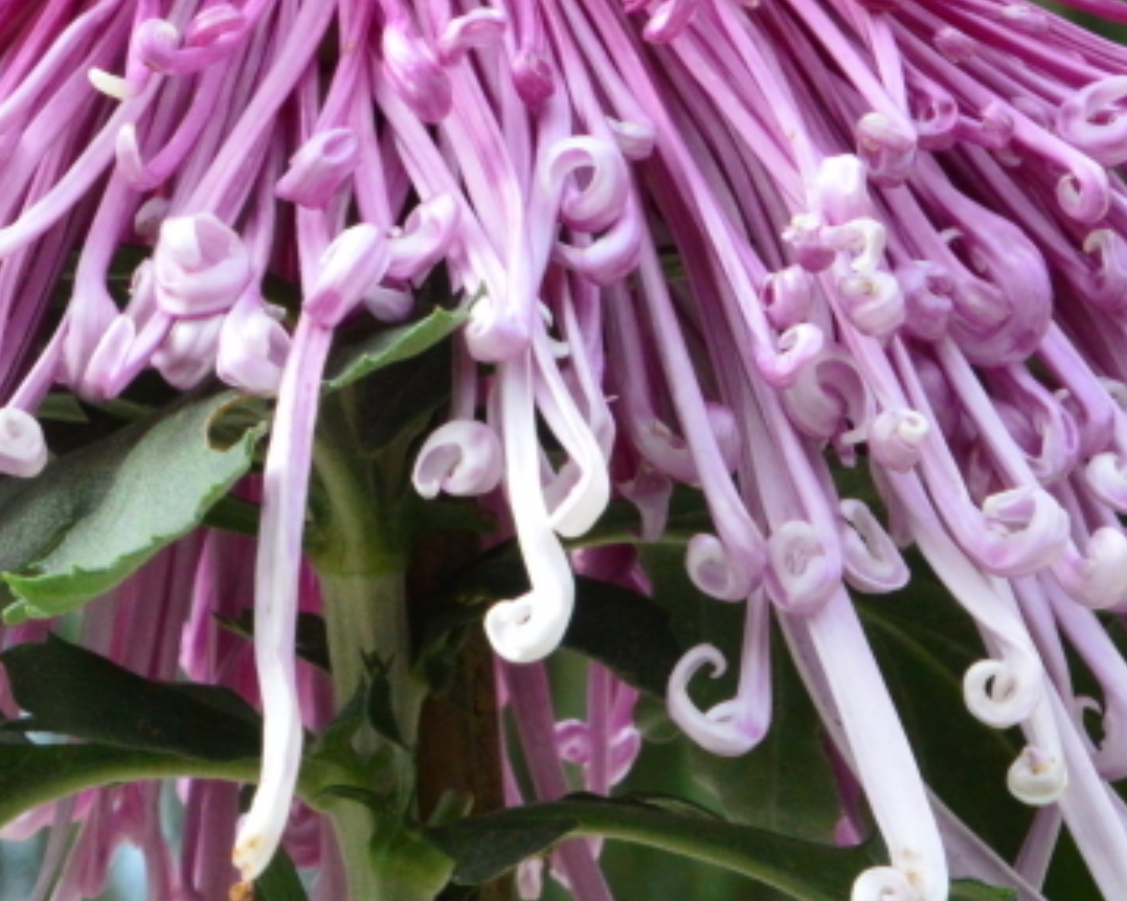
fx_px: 9370
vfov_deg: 5.5
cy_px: 196
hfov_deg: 6.9
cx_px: 367
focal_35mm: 281
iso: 2000
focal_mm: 70
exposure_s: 1/250
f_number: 20
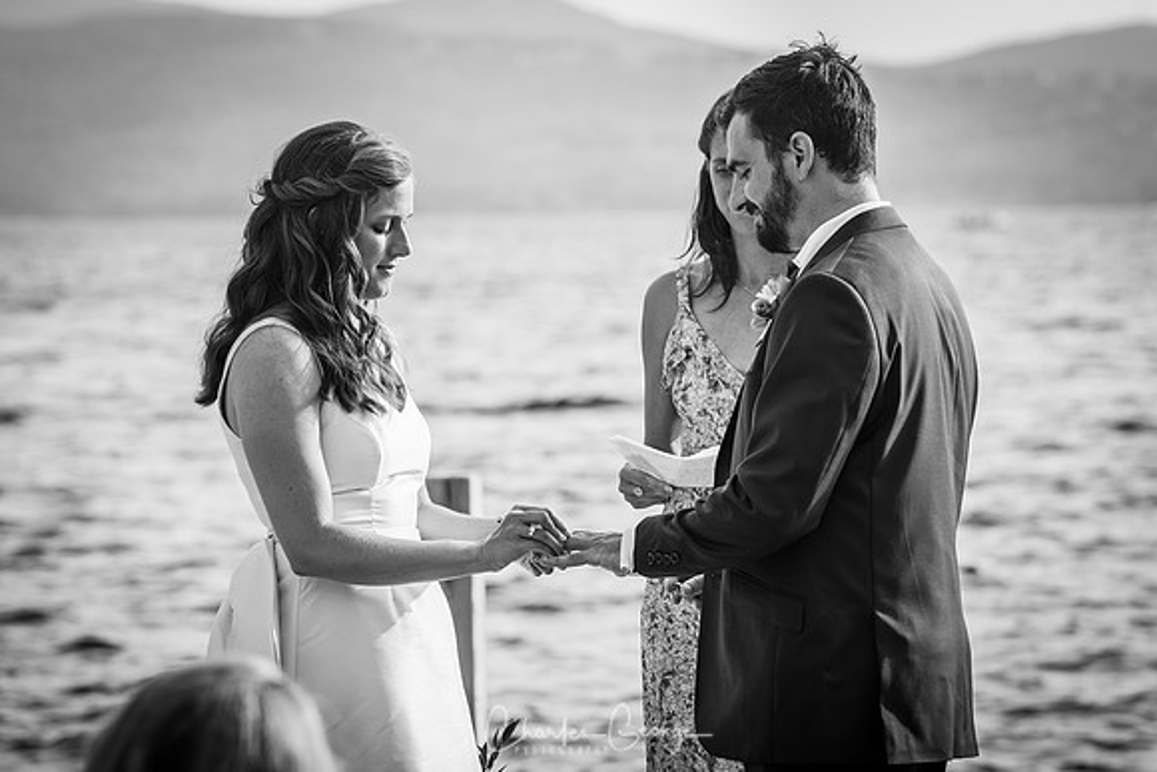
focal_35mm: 165
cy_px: 386
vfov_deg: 8.3
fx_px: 5304
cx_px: 578
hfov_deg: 12.4
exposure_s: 1/800
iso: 200
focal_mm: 110
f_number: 4
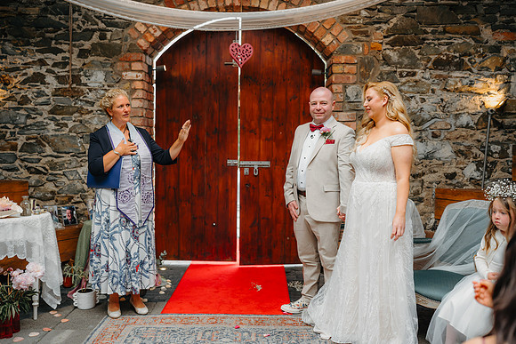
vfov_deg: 37.9
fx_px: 502
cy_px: 172
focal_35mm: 35
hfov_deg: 54.4
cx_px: 258
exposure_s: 1/400
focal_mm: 35
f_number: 2.2
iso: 160
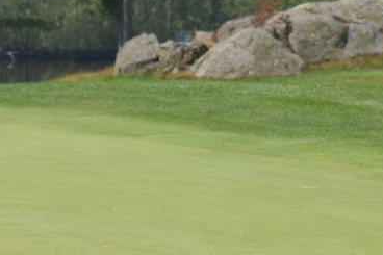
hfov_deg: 4.4
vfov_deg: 3.0
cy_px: 68
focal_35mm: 462
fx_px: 4913
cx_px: -374
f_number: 5.6
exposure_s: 1/1250
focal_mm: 70
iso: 200
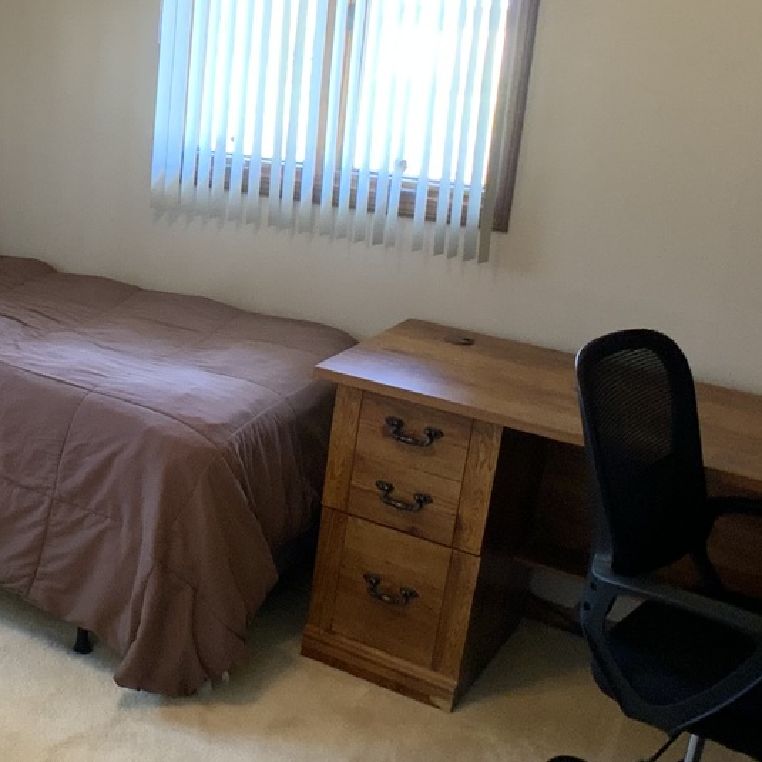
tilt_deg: -18.0
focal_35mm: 69
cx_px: 46
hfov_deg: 24.2
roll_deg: -2.8
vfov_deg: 25.0
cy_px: 342
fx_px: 1718
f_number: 1.8
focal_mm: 3
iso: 200
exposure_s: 1/60
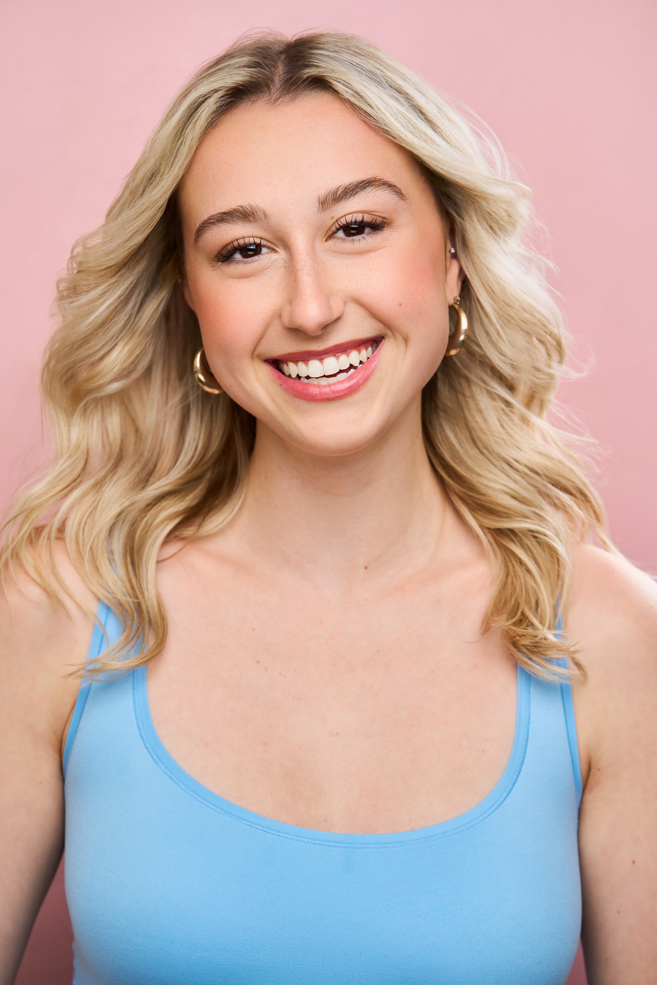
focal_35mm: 85
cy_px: 492
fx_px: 2327
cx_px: 328
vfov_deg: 23.9
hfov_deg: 16.1
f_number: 5.6
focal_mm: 85
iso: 250
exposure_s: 1/160
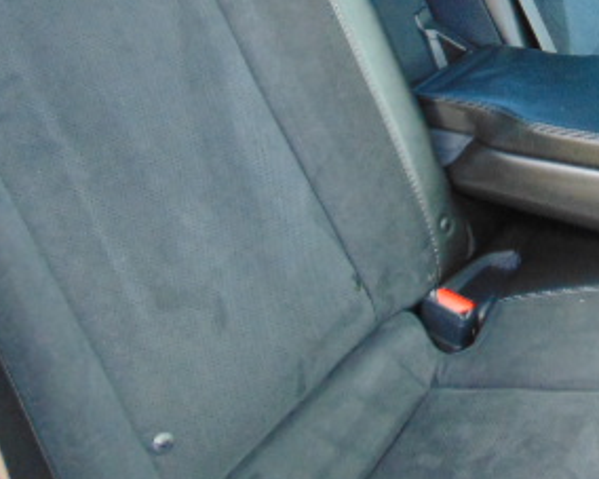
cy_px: 0
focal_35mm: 55
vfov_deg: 26.2
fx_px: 975
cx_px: 540
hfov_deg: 32.5
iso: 320
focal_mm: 4.5
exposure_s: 1/30
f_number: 3
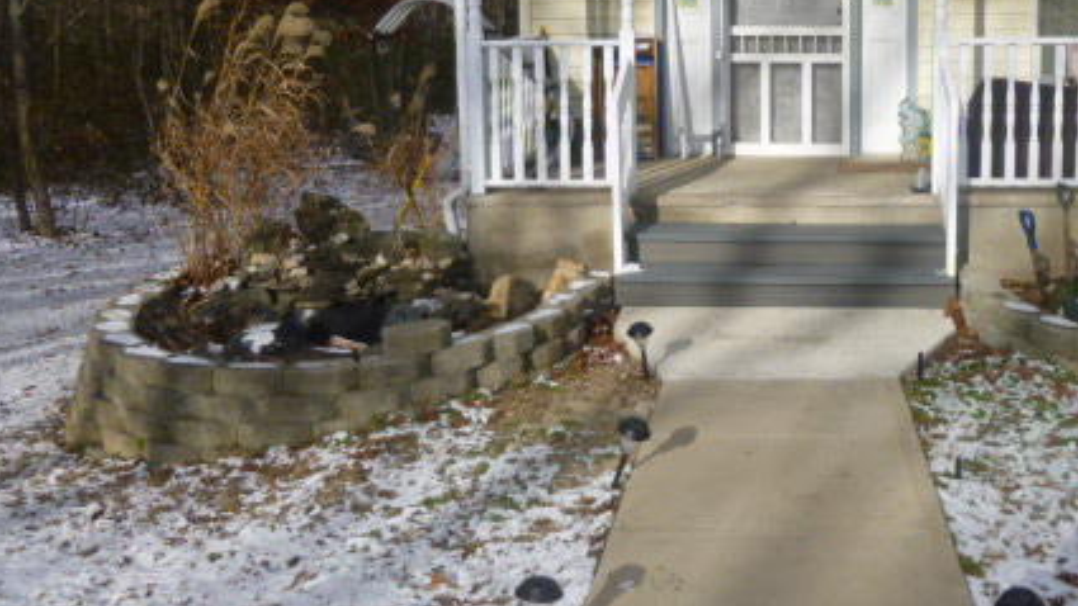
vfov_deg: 28.5
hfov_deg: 48.6
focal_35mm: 41
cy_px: 147
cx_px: 715
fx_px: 1172
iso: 100
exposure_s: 1/1000
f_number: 3.1
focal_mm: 4.5
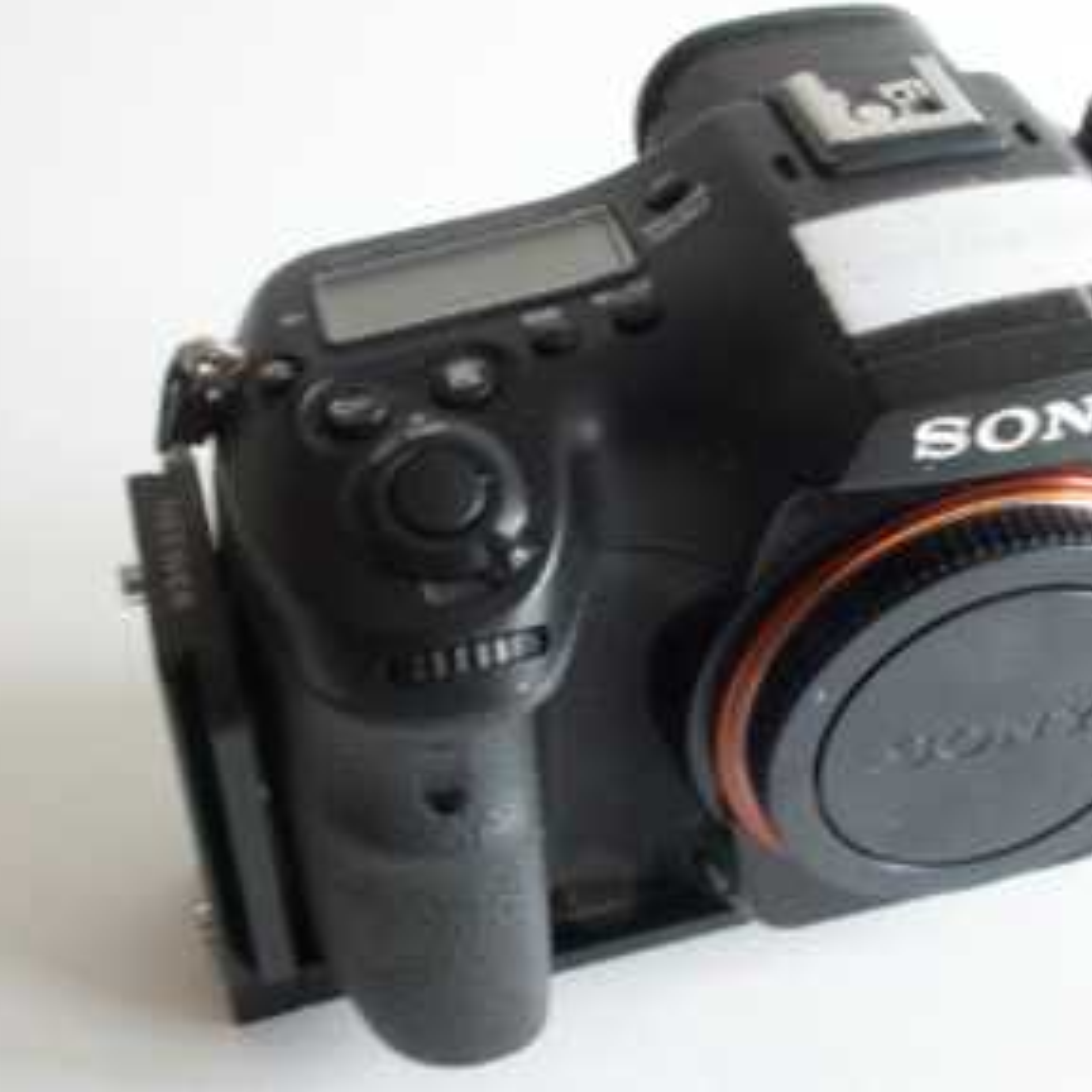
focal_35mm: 54
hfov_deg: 31.4
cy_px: 525
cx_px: 728
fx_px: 1927
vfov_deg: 31.6
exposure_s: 1/10
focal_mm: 7.3
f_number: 8
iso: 400
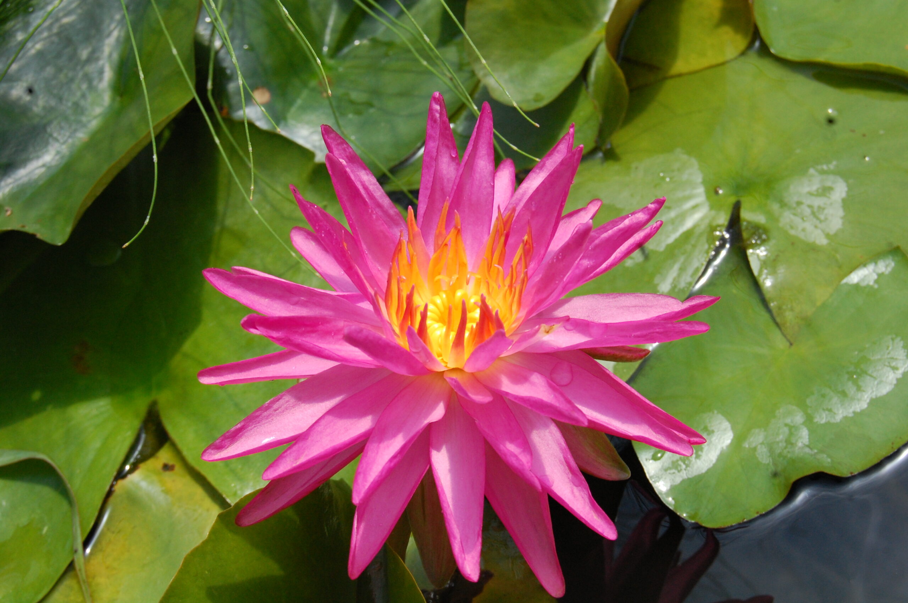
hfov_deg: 29.9
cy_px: 302
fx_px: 1701
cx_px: 454
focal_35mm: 68
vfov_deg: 20.1
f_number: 14
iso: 800
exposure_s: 1/800
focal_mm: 45
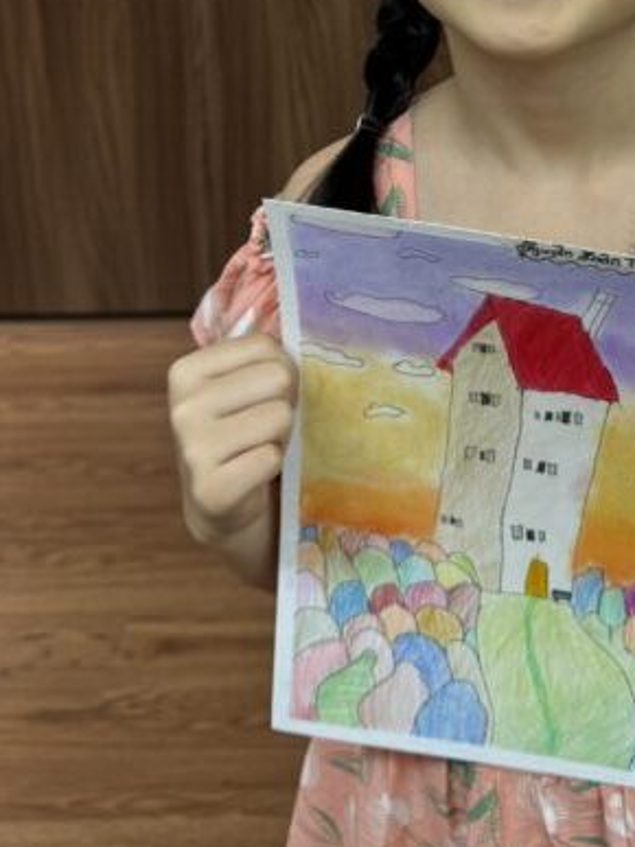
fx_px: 1517
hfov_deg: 23.2
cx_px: 534
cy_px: -24
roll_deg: -0.2
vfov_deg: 29.0
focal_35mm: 62
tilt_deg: -17.1
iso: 80
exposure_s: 1/100
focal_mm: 6.76
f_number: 1.78
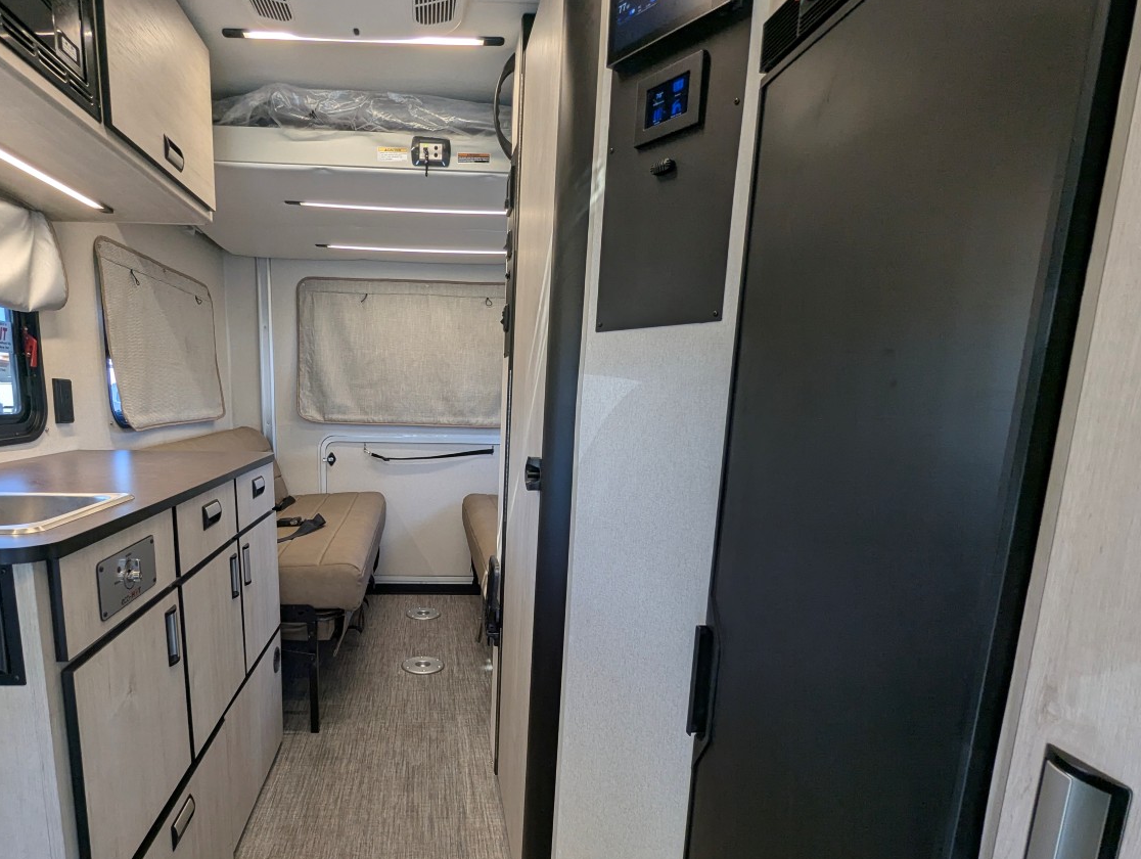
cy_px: 527
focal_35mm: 20
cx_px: 447
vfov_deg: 65.3
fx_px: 660
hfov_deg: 80.5
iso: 83
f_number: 2.2
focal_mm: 2.35
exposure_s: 1/116
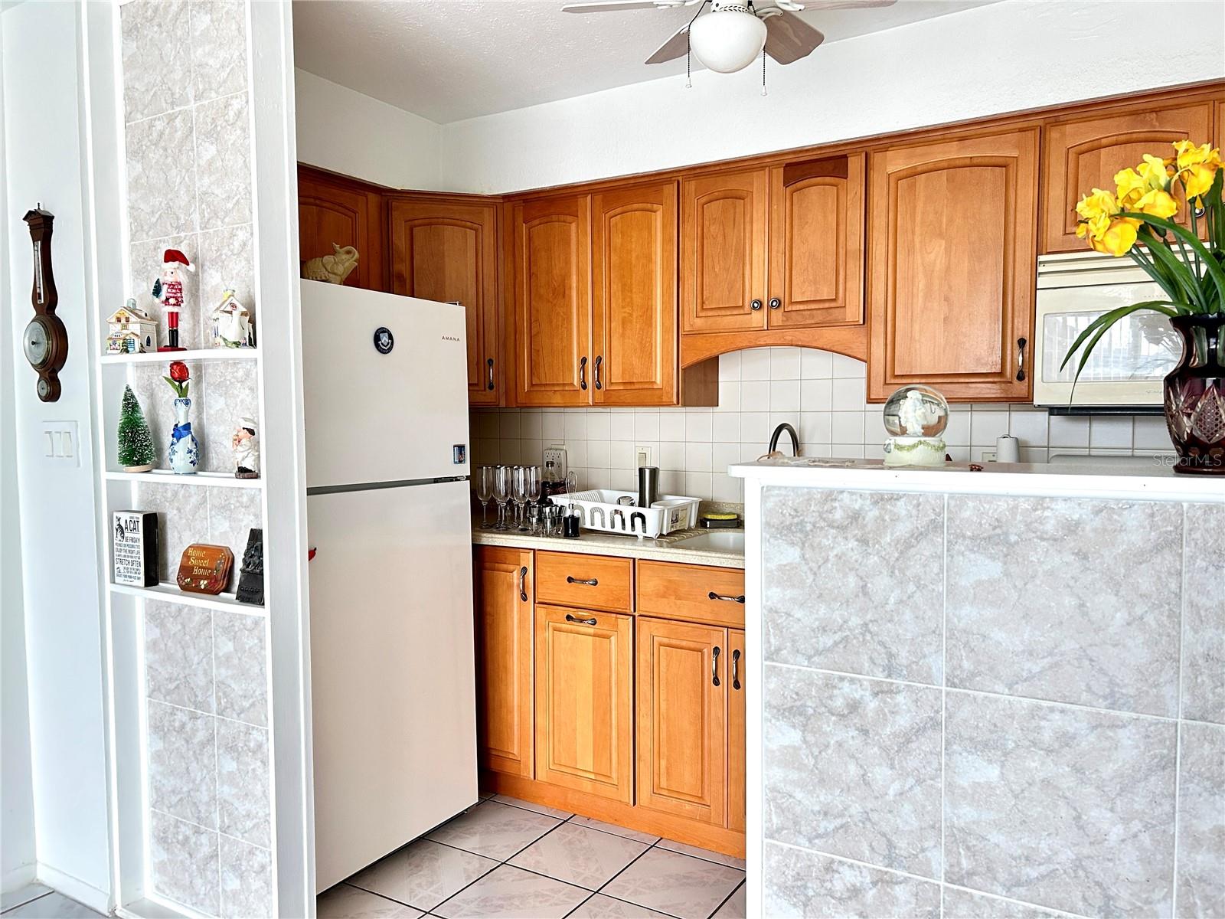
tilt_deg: -3.3
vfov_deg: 53.1
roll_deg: +0.2
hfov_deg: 67.3
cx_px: 612
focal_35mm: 26
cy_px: 460
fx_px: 920
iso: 125
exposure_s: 1/91
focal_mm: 5.7
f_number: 1.5
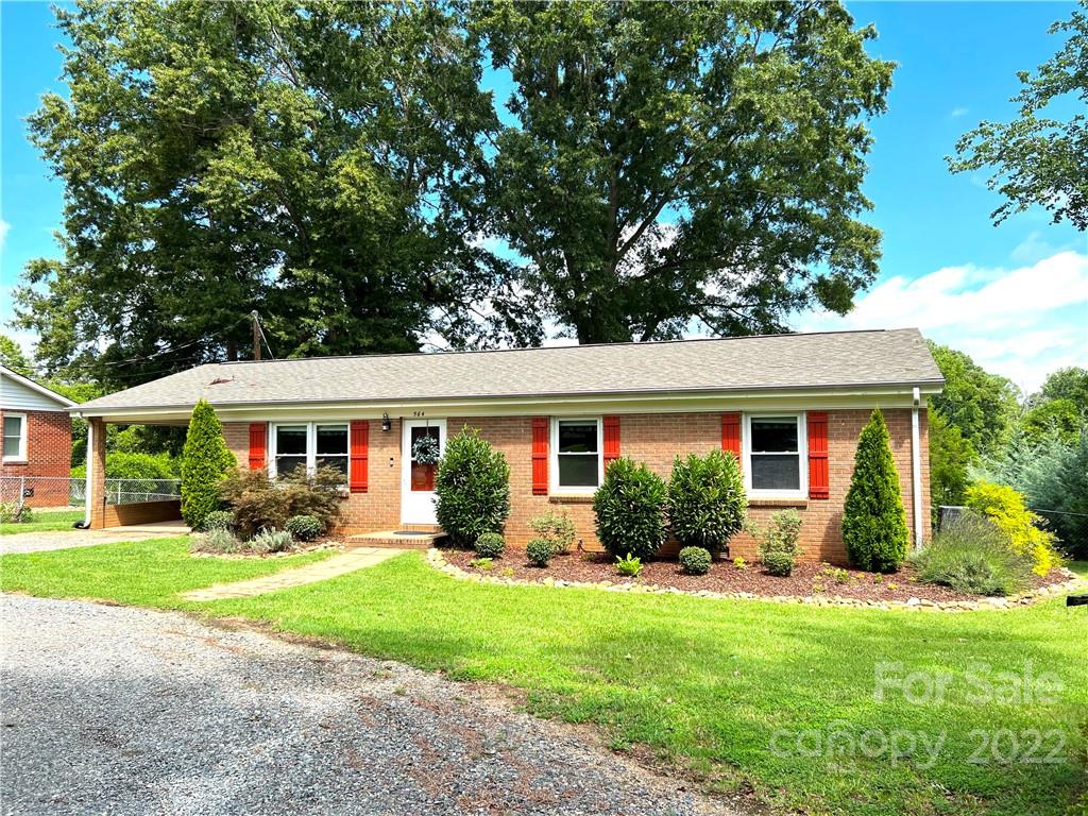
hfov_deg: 67.3
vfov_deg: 53.1
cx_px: 544
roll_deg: +0.0
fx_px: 817
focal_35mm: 26
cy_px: 408
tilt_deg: +1.0
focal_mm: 5.7
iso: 50
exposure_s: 1/1597
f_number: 1.5
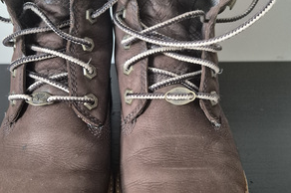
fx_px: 331
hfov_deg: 47.3
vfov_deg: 32.5
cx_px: 122
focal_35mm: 41
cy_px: 85
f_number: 1.8
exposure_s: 1/100
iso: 1600
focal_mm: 5.4
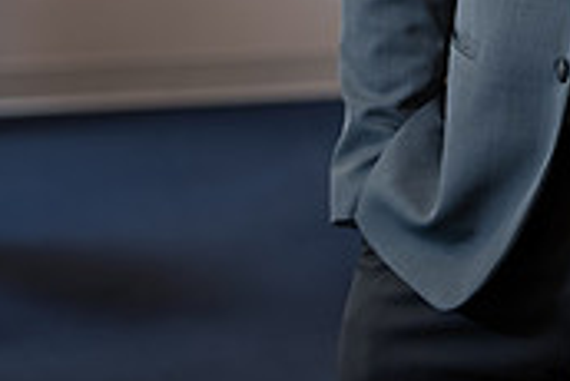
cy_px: -244
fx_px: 4532
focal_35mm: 286
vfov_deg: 4.8
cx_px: 772
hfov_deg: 7.1
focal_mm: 85
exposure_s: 1/125
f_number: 3.2
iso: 800
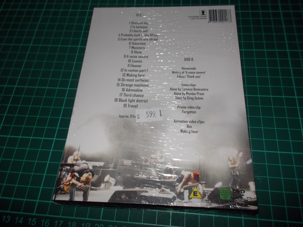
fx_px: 254
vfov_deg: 48.2
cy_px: 114
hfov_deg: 61.7
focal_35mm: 29
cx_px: 152
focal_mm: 4.1
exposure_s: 1/30
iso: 200
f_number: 3.3
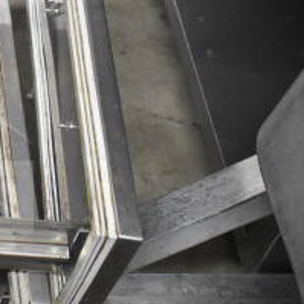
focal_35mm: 94
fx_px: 934
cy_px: 112
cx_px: -139
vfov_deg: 18.5
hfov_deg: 16.9
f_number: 4
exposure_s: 1/40
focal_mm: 24
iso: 3600
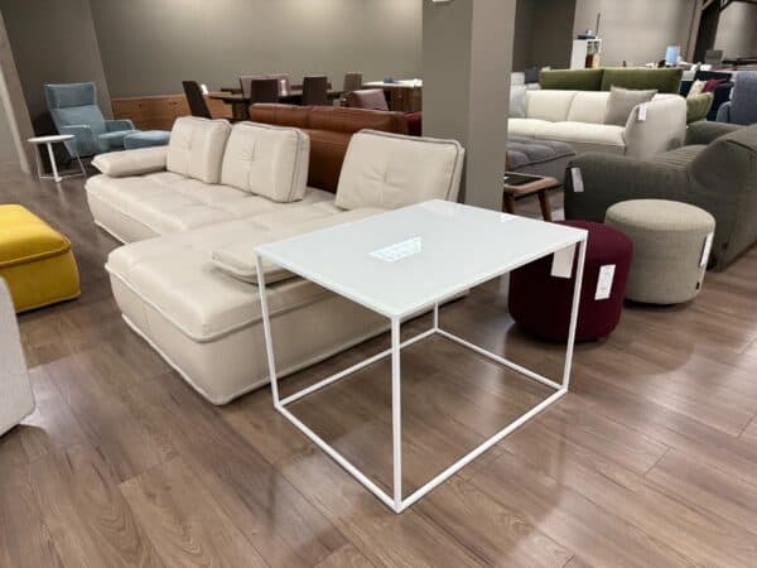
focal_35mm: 24
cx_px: 378
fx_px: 525
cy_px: 284
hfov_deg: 71.6
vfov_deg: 56.8
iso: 200
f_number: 1.78
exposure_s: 1/120
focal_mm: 6.76
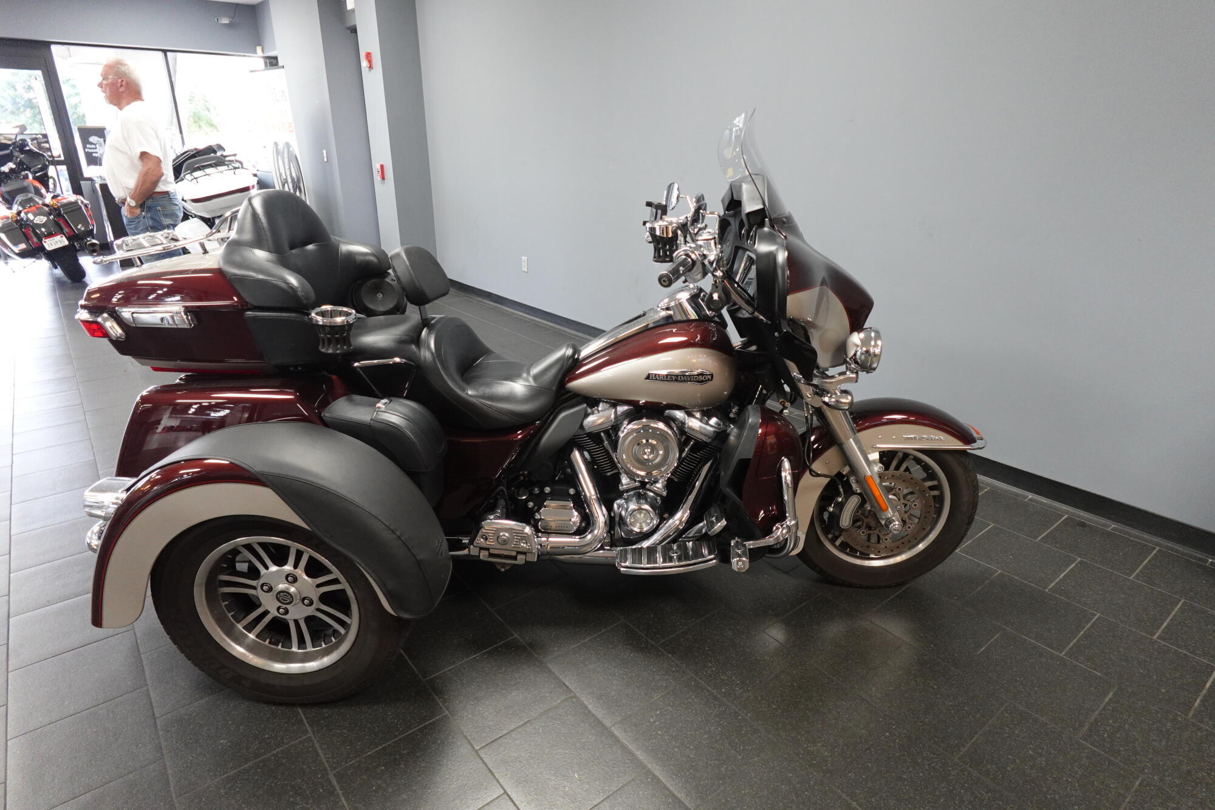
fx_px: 675
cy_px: 405
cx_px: 608
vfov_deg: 61.9
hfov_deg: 84.0
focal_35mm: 20
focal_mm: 7.6
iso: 800
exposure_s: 1/80
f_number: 2
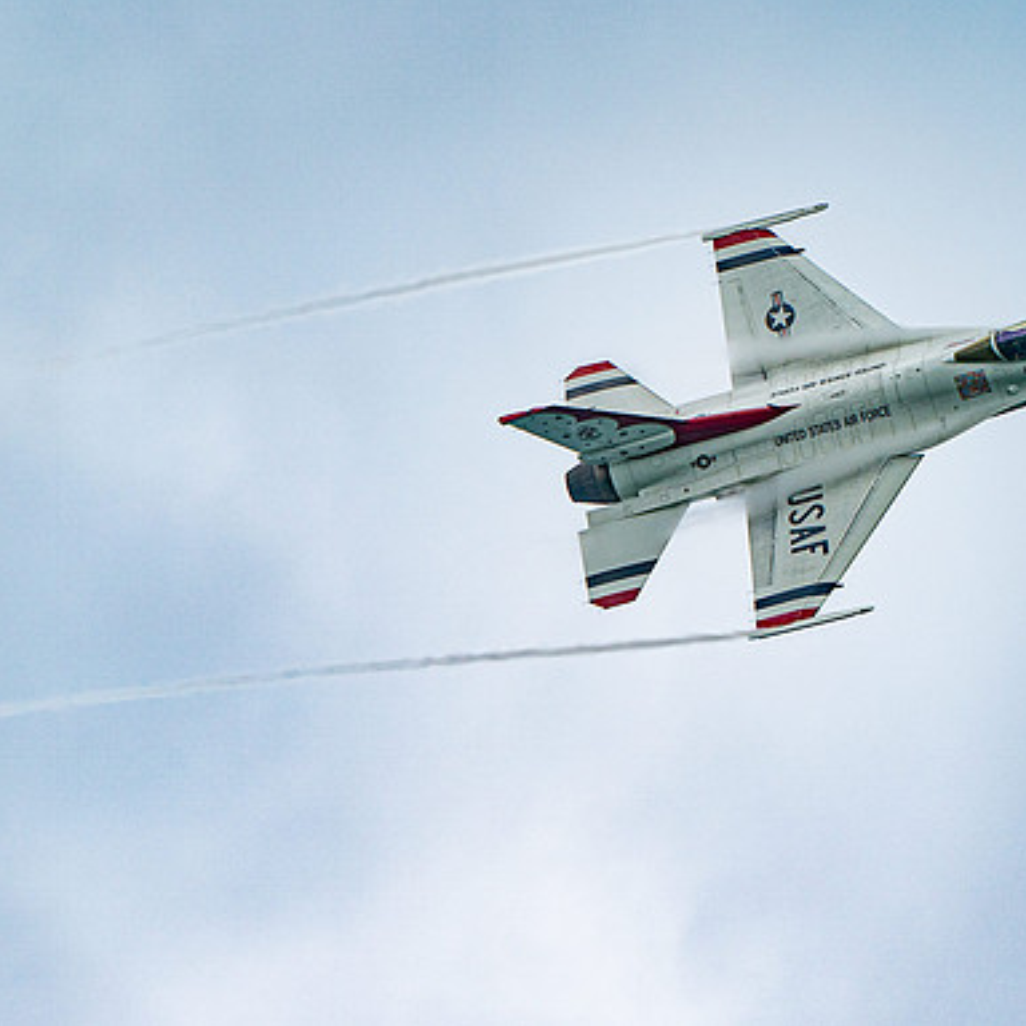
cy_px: 671
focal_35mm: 671
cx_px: 497
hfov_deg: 2.6
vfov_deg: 2.6
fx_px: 22501
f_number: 9
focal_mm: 400
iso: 640
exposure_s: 1/1250
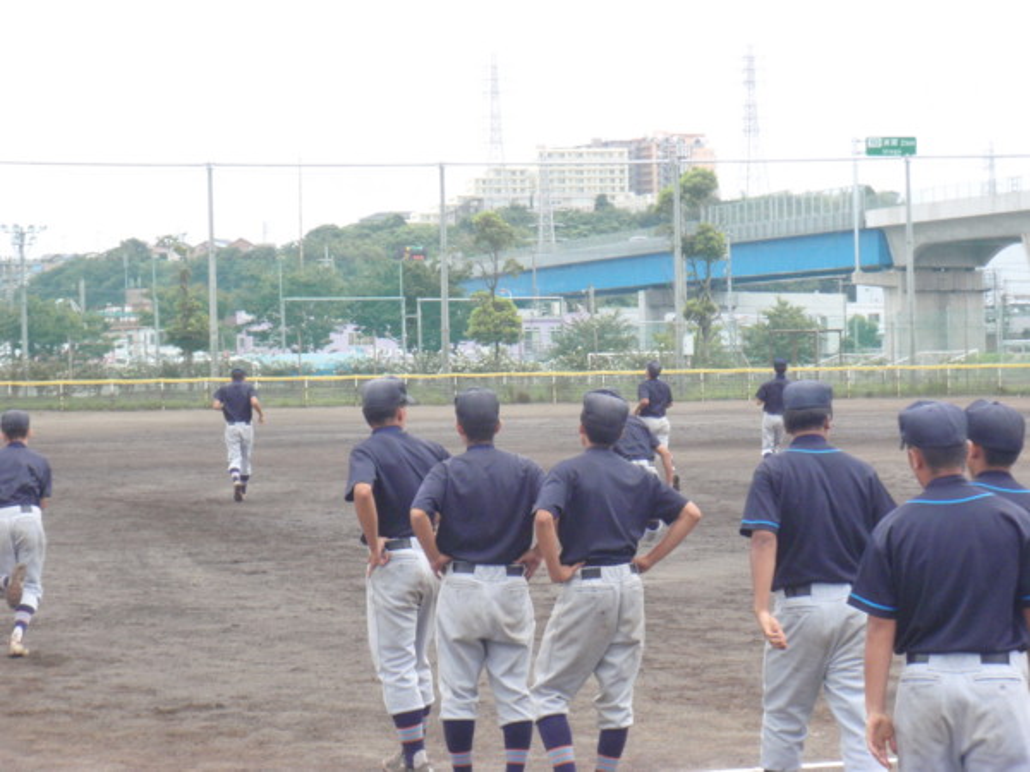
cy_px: 386
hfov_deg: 19.3
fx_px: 3035
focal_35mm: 102
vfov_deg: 14.5
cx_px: 515
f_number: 5.1
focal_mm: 18.2
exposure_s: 1/250
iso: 320
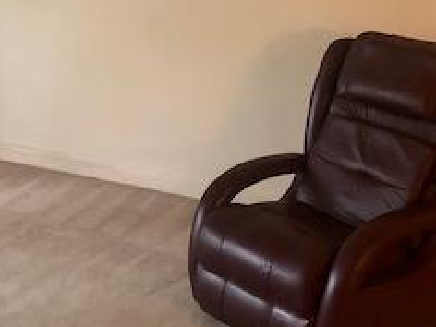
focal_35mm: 76
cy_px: 30
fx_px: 957
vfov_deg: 19.0
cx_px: 111
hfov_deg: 25.4
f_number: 1.8
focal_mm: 3.99
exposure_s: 1/13
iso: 100
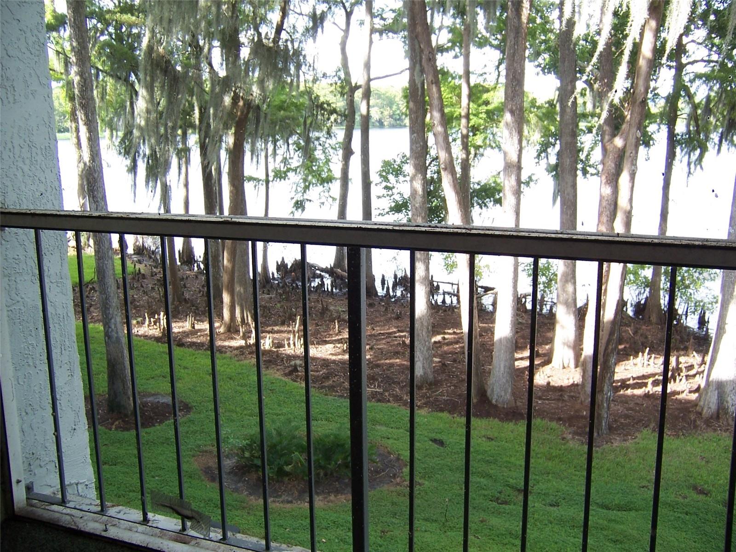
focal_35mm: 33
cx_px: 368
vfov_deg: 42.9
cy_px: 276
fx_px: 702
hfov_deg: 55.4
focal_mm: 5.5
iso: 80
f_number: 2.8
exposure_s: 1/60
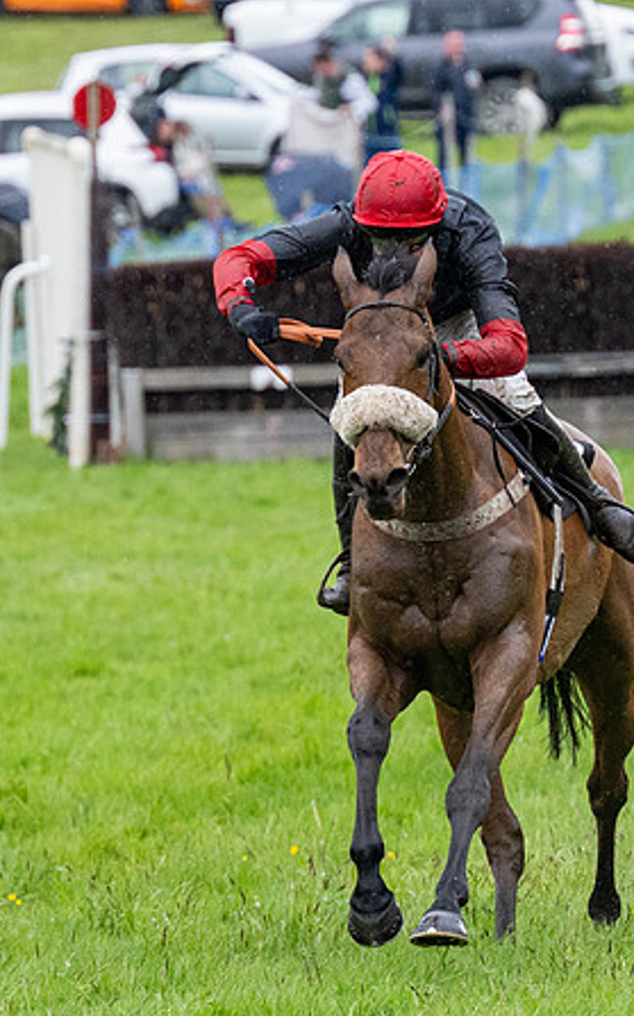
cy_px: 450
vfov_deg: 4.0
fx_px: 14500
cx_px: 468
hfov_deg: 2.5
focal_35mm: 524
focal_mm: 155
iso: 1000
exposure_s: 1/1000
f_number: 4
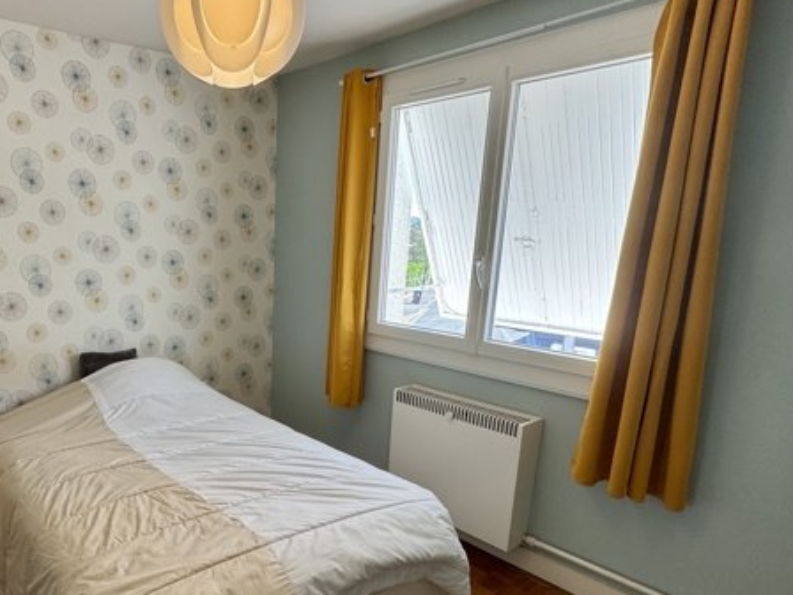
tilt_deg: -13.6
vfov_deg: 54.3
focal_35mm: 25
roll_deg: -0.1
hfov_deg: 67.1
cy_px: 367
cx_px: 251
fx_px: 573
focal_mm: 2.22
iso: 50
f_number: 2.2
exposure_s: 1/99
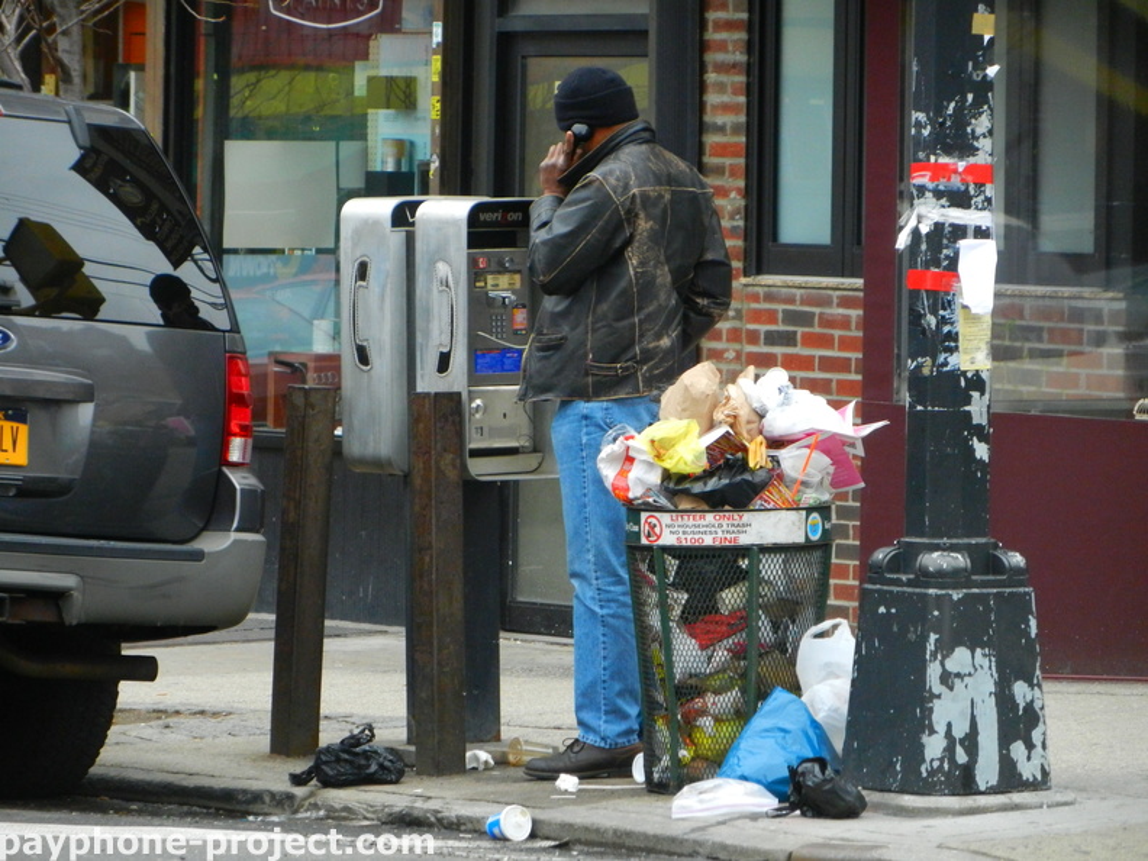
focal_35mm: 252
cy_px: 430
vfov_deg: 5.9
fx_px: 8357
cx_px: 574
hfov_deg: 7.9
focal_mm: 45.3
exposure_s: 1/250
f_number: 5.3
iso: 640
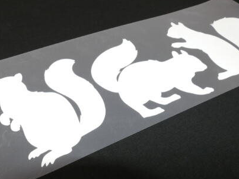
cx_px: 86
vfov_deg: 45.4
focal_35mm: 31
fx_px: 214
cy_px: 95
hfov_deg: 57.5
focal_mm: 9.12
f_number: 8
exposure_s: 1/400
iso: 800
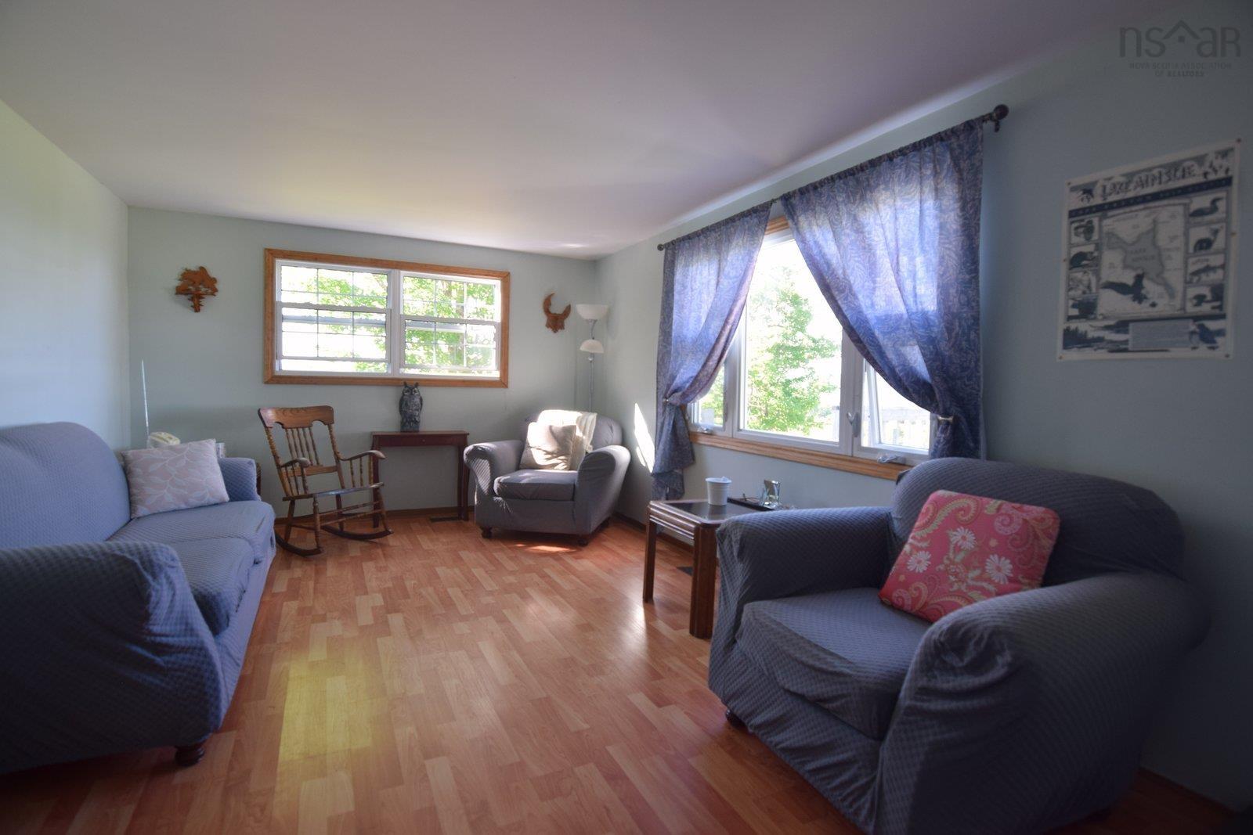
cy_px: 418
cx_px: 626
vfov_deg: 72.1
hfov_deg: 95.0
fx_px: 574
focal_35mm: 16
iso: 400
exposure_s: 1/100
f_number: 5
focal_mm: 11
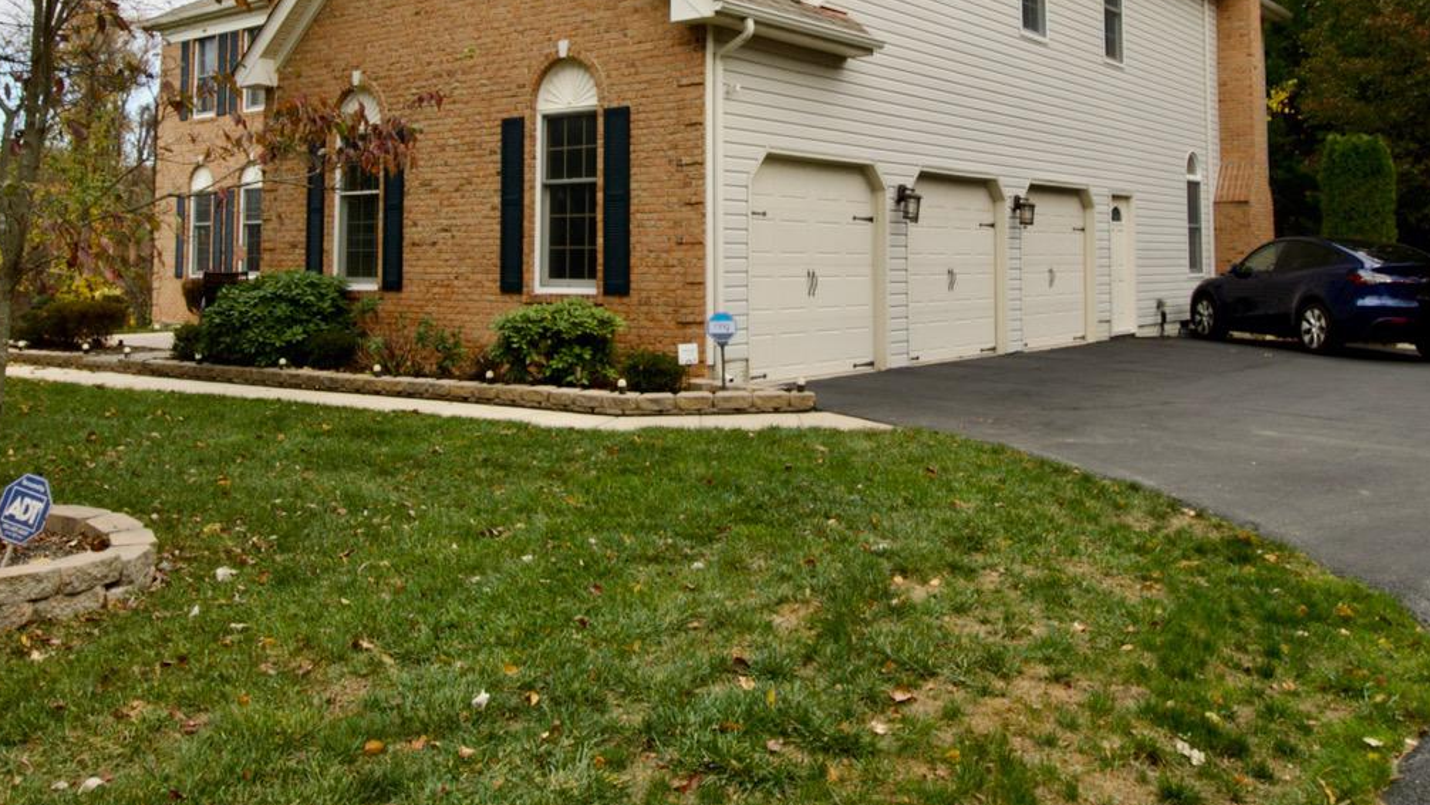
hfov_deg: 61.0
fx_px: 1213
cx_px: 687
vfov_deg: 35.0
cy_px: 113
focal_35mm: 32
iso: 160
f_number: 7.1
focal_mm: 10
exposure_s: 1/320
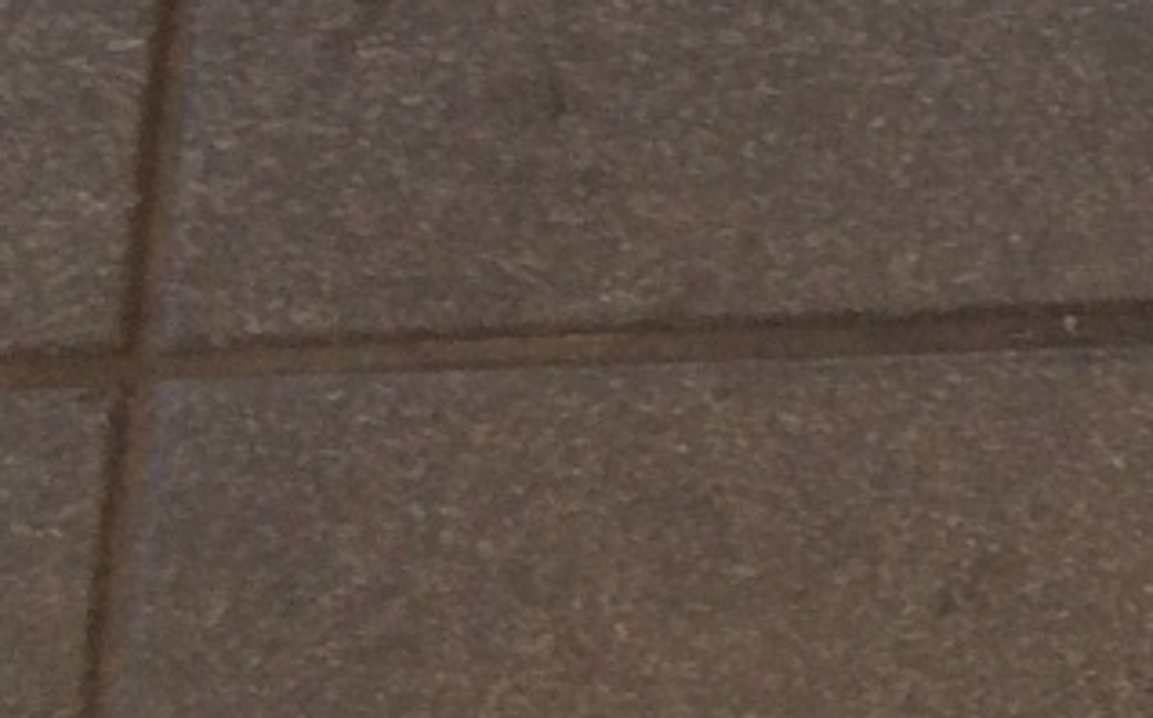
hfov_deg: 11.3
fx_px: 4960
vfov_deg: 7.4
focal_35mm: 158
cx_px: 2669
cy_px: -1382
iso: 50
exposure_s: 1/50
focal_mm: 4.15
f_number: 2.2
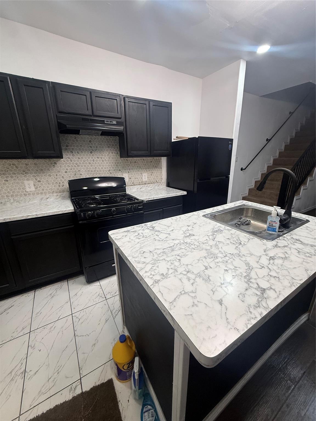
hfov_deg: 85.7
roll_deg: +0.3
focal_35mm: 14
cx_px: 158
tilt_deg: -16.1
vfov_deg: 102.1
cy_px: 210
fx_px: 170
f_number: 2.2
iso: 160
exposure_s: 1/120
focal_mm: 2.22
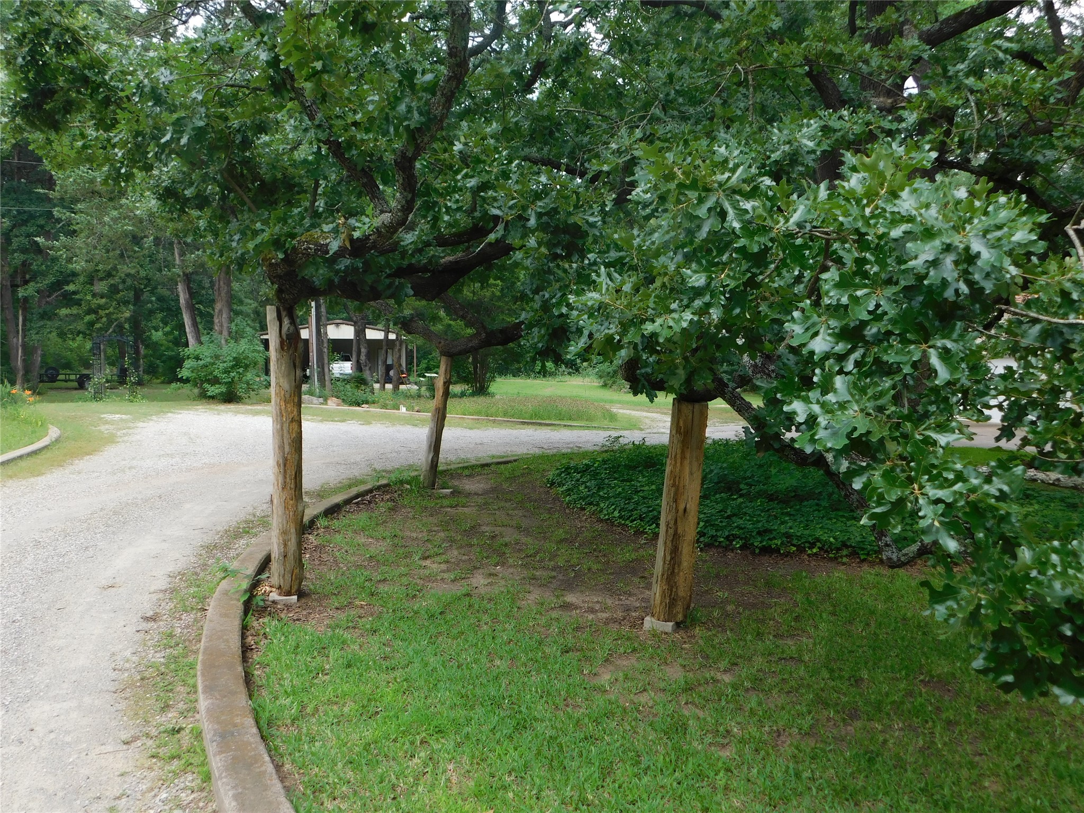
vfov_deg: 46.8
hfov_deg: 60.0
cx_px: 542
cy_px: 406
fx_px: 939
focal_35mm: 30
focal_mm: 5.3
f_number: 3.2
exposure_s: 1/200
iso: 125
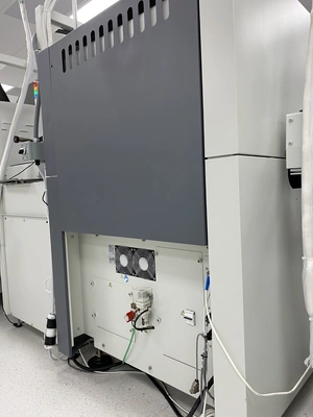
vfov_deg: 67.3
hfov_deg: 53.1
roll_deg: +2.7
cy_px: 208
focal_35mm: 26
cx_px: 156
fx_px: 313
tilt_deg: -4.0
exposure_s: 1/60
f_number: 1.8
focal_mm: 4.25
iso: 80
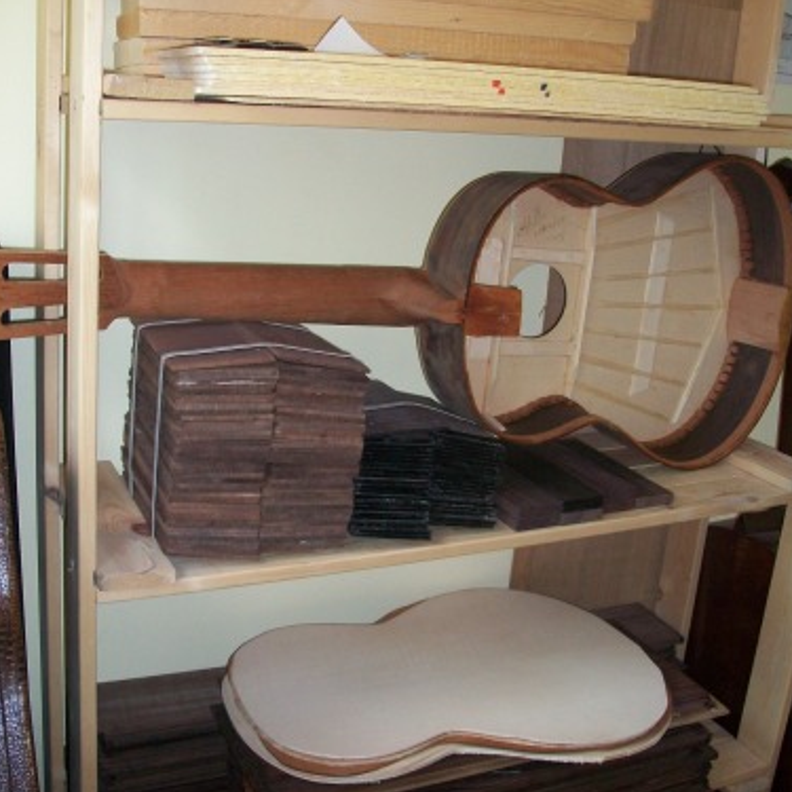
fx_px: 1061
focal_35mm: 41
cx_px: 395
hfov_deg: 40.9
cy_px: 431
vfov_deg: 40.9
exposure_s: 1/60
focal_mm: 5.7
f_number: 2.8
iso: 120
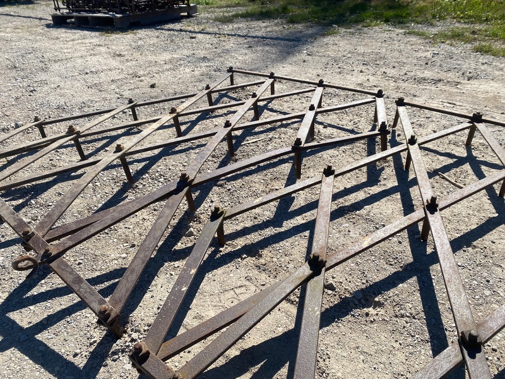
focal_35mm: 26
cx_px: 252
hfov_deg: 67.3
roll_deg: -0.2
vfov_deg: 53.1
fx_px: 379
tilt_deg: -27.4
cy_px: 190
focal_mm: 4.25
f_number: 1.8
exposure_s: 1/3040
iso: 32
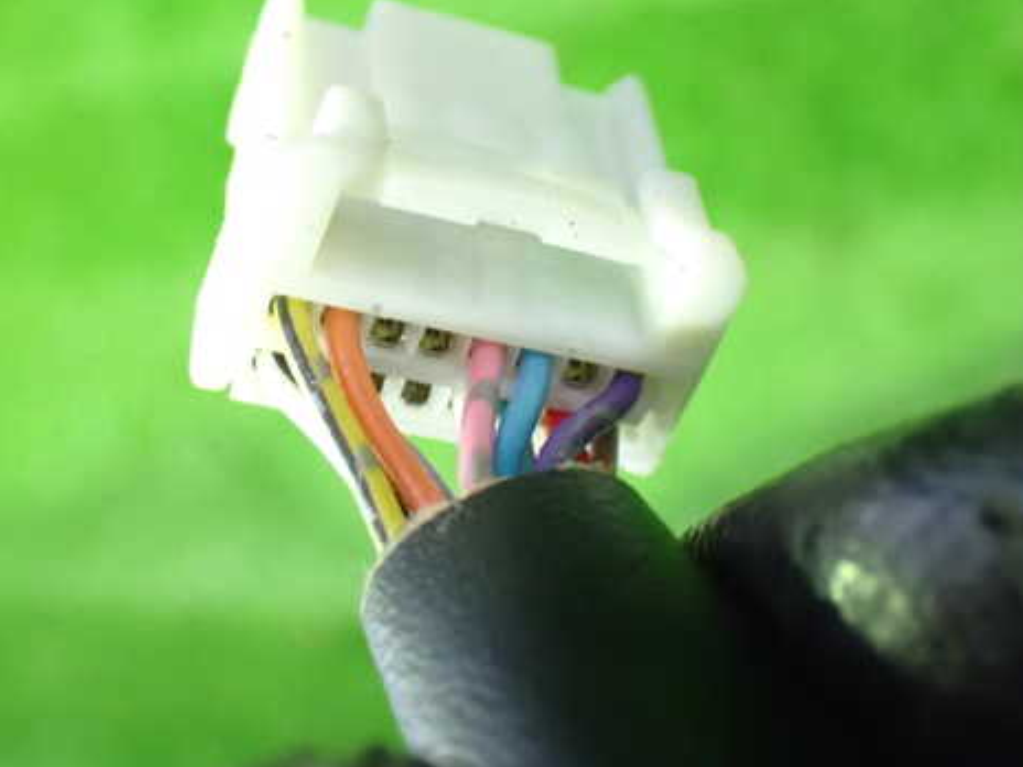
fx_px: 1566
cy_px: 333
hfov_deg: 36.2
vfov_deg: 27.5
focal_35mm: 53
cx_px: 481
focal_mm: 7.31
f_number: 2.8
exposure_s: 1/30
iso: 1600
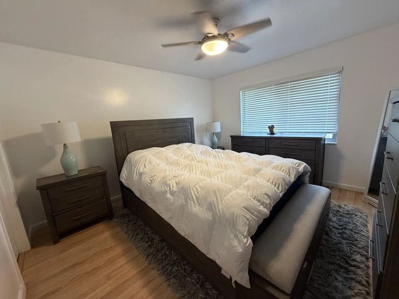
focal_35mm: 14
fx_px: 161
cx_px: 200
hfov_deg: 102.1
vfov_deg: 85.7
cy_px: 150
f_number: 2.2
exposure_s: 1/60
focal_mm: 2.22
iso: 400
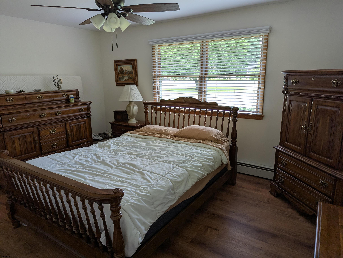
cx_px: 172
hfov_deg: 71.5
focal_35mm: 24
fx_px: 238
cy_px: 129
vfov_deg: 56.9
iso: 36
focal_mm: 6.81
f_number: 1.85
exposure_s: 1/34.1
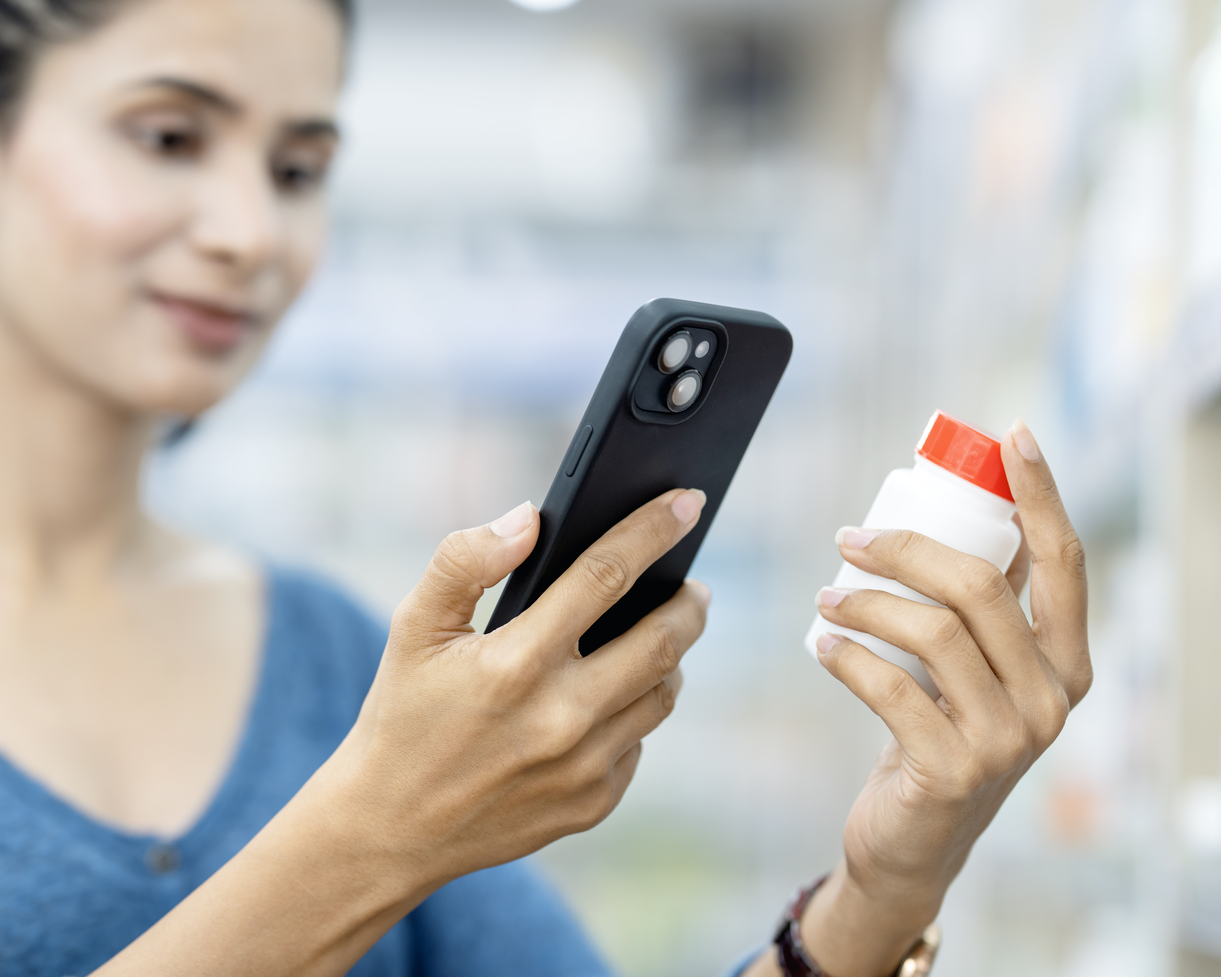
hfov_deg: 20.0
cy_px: 490
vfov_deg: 16.0
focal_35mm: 96
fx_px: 3469
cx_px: 650
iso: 400
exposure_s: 1/320
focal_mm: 85
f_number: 2
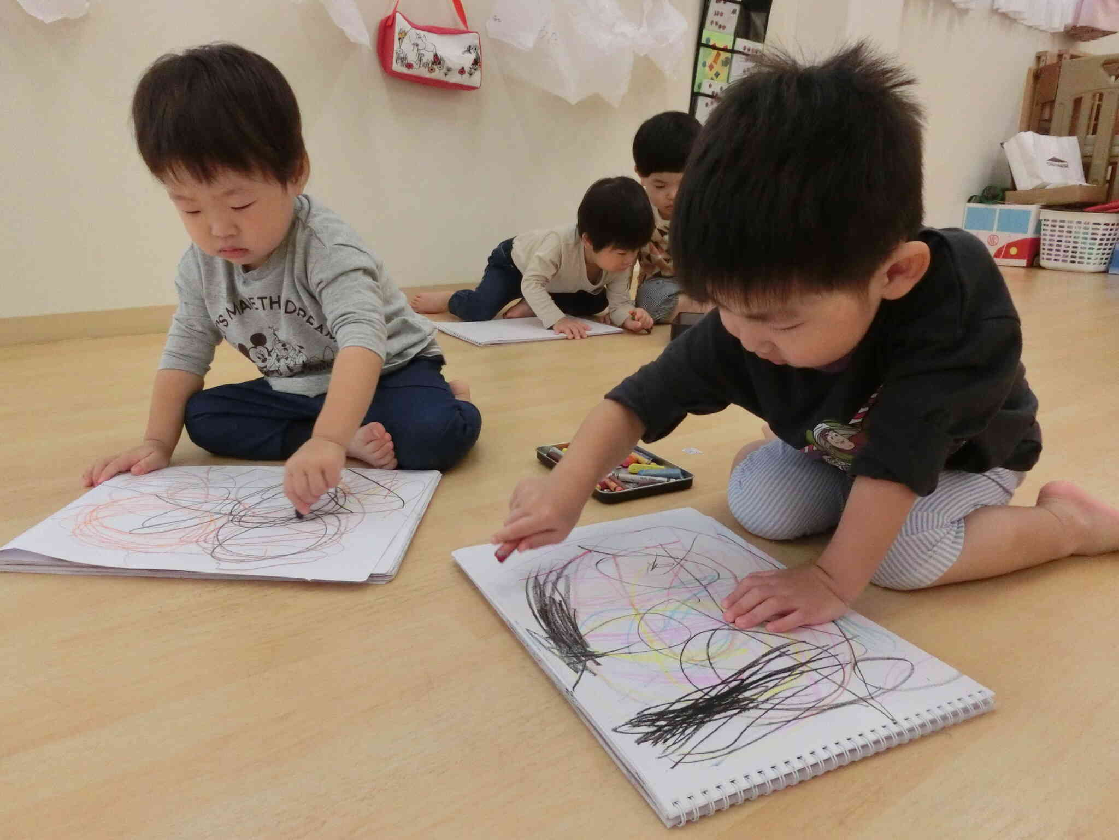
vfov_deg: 54.9
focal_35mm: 25
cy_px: 420
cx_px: 560
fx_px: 808
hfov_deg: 69.4
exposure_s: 1/250
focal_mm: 4.5
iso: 640
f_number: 3.5
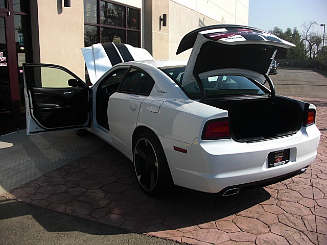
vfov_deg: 39.7
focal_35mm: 36
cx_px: 164
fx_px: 340
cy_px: 122
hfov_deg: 51.4
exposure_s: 1/125
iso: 50
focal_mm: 6.3
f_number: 7.9
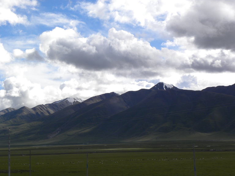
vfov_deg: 17.4
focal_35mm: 85
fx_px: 577
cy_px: 88
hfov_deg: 23.0
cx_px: 118
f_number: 6.3
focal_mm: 15.1
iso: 64
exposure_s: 1/303
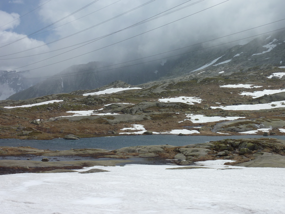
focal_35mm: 52
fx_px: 428
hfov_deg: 36.8
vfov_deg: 28.0
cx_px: 142
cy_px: 107
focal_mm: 8.5
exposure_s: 1/1000
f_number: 5.6
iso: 80
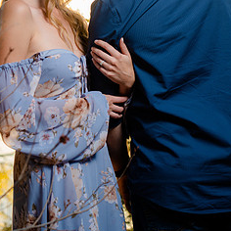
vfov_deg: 13.1
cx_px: 94
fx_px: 1004
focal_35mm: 133
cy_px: 47
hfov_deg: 13.1
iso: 50
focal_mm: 82
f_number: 4
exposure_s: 1/250
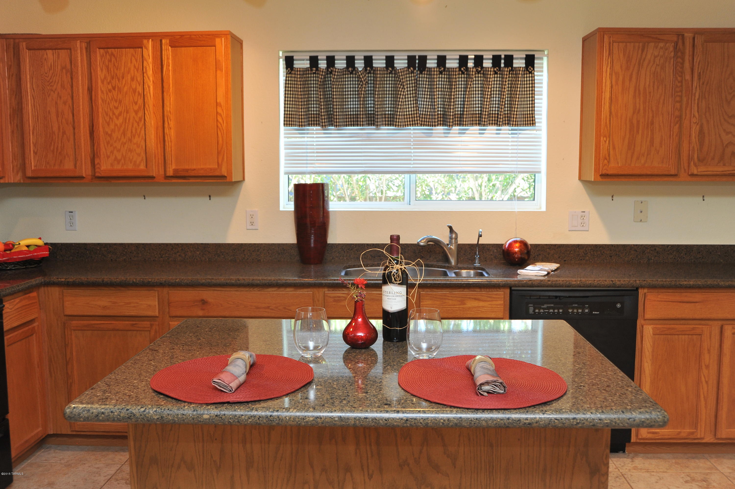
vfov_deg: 37.8
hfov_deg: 54.5
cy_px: 244
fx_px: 714
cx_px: 368
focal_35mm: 35
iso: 1000
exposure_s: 1/30
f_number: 5.6
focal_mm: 35
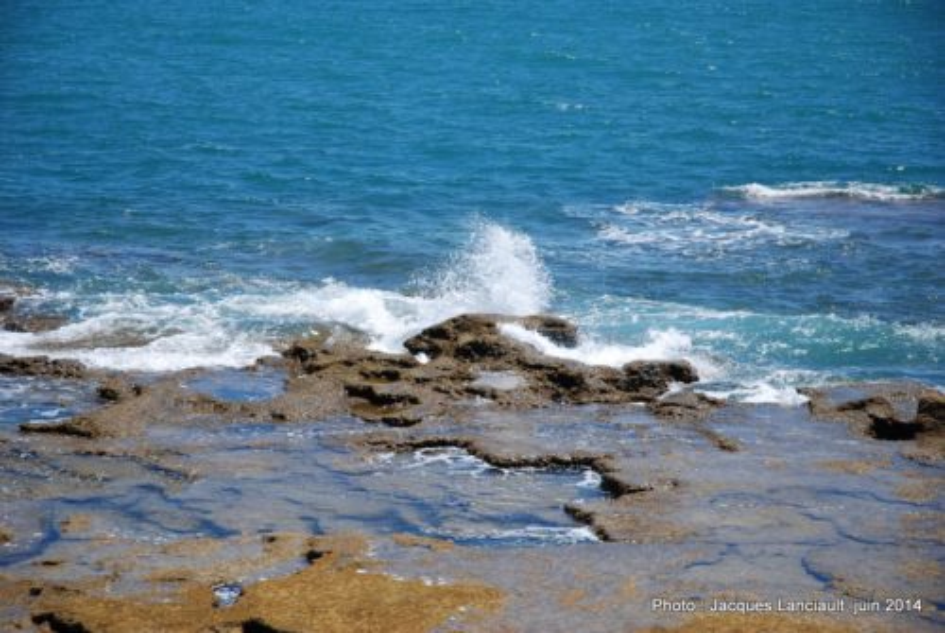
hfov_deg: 19.4
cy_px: 316
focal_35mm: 105
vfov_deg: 13.1
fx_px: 2760
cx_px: 472
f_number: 4.5
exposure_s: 1/1000
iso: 180
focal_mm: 70
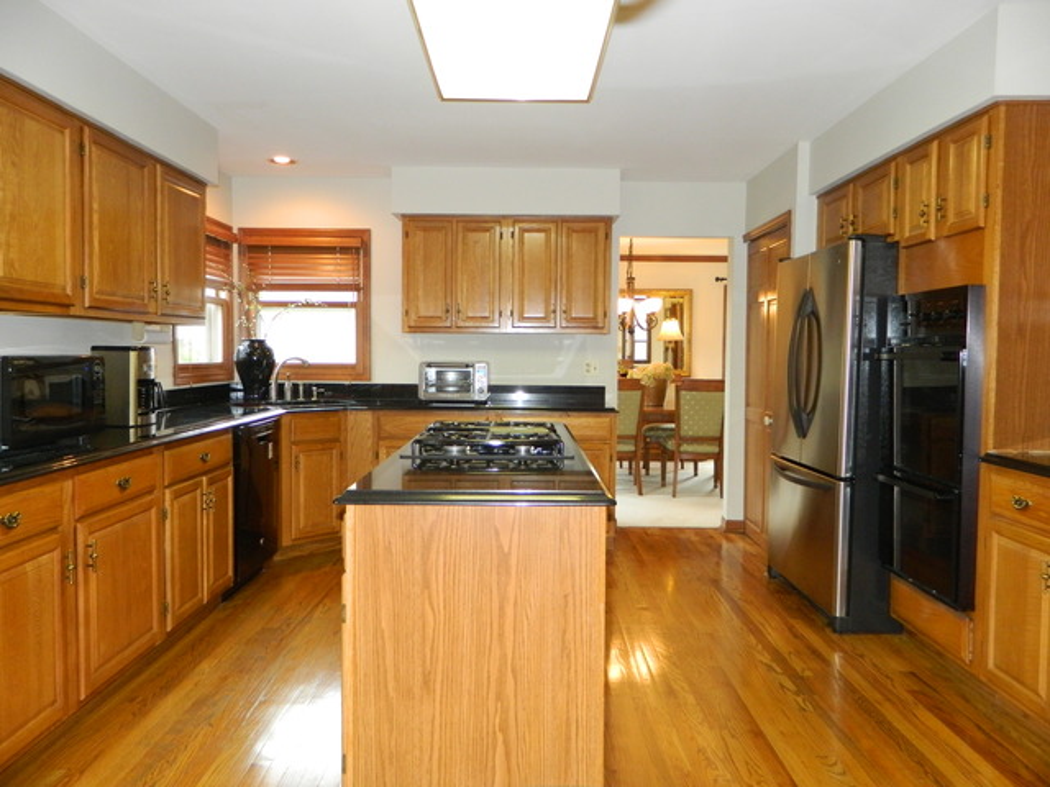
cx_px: 525
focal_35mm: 25
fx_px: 758
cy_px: 394
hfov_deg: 69.4
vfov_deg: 54.9
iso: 320
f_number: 3.1
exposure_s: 1/30
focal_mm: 4.5
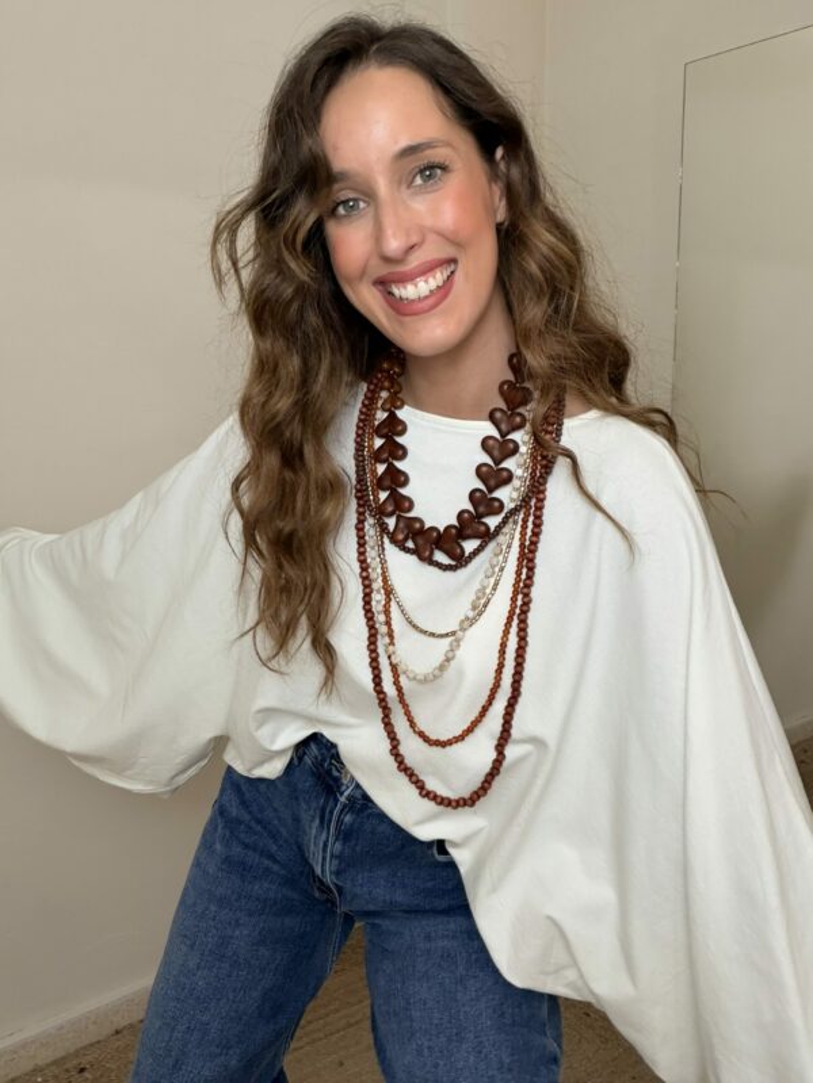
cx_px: 406
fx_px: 939
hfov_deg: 46.8
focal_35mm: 30
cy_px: 542
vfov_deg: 60.0
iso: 100
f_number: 1.9
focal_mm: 2.71
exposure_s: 1/60
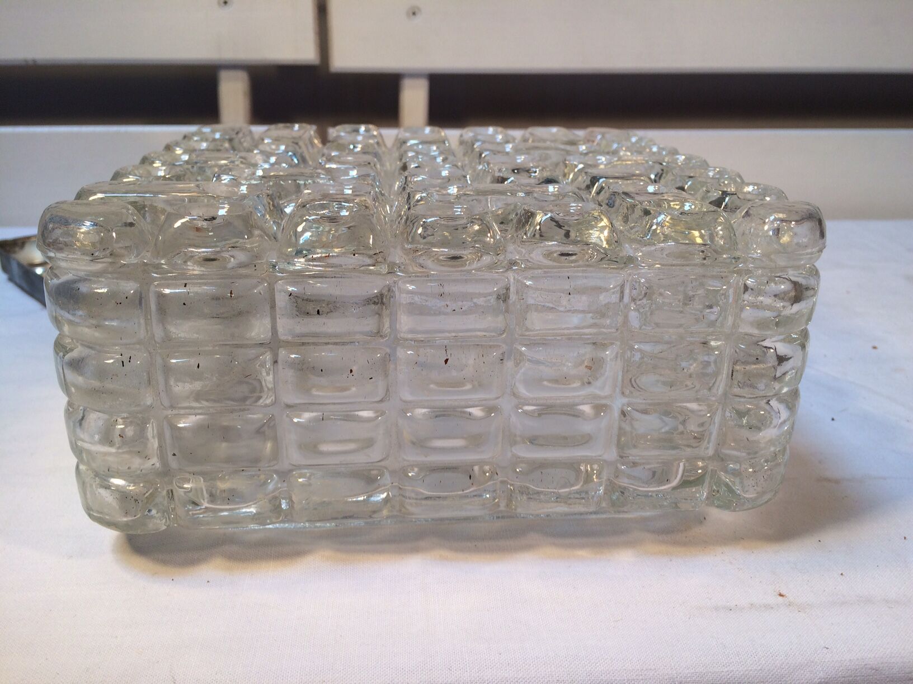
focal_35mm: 29
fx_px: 765
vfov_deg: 48.2
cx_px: 456
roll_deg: +0.4
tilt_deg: -20.6
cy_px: 342
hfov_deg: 61.7
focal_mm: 4.15
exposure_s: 1/100
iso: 32
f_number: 2.2
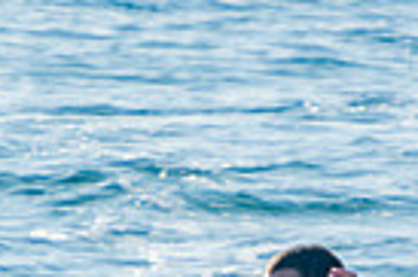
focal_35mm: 1781
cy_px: 586
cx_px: 110
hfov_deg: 1.2
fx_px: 20655
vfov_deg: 0.8
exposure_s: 1/1250
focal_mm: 280
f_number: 5.6
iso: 180
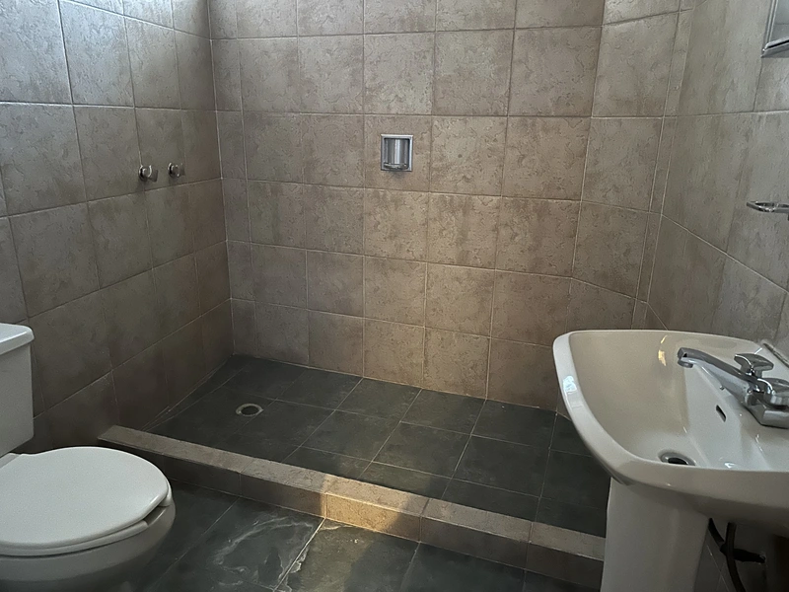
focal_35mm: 24
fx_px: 547
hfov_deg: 71.6
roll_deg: -0.3
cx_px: 394
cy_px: 296
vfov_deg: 56.8
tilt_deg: -16.4
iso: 1600
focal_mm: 6.86
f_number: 1.78
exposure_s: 1/24
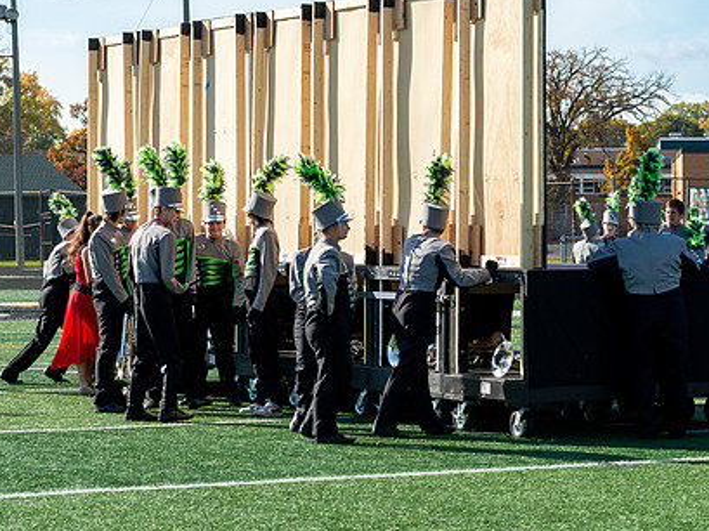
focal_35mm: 135
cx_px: 419
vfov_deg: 11.0
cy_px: 284
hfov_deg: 14.6
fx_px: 2763
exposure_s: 1/1000
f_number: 9
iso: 400
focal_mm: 70
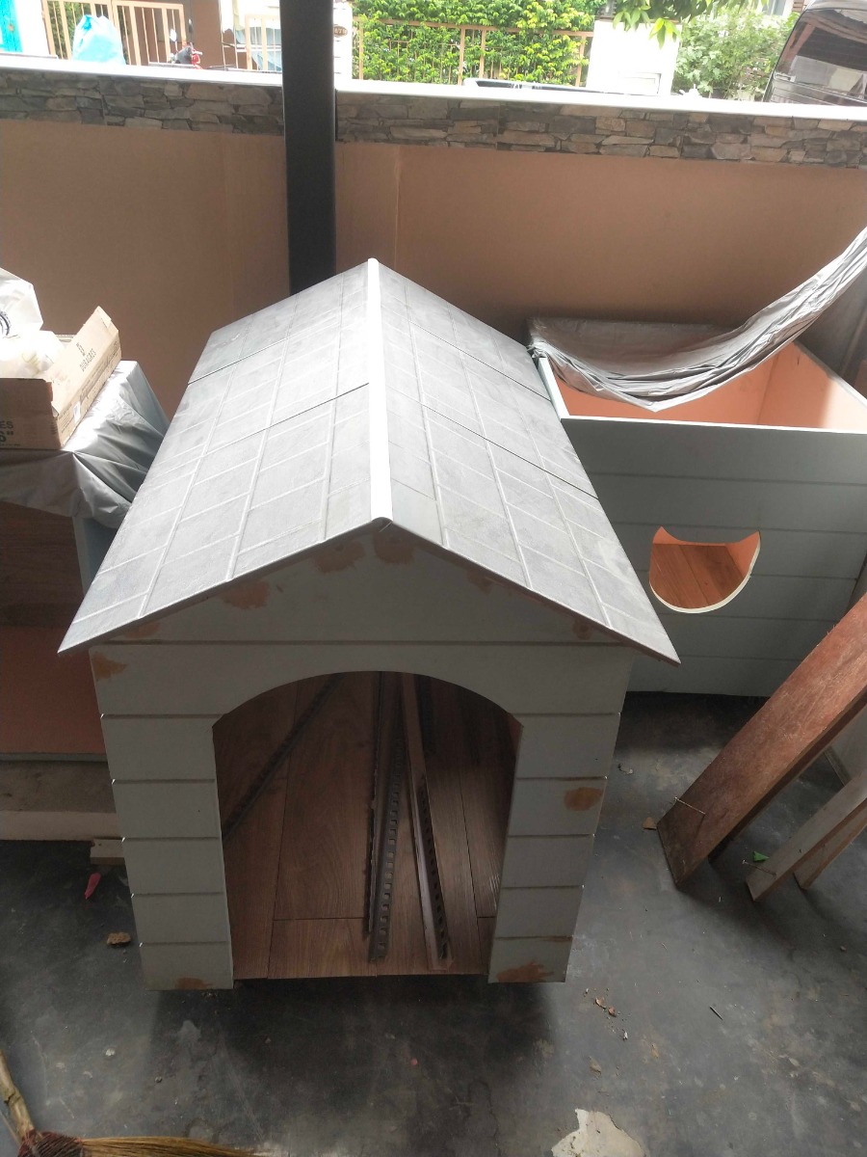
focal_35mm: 30
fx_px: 1002
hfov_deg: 46.8
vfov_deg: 60.0
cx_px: 434
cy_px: 578
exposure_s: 1/149
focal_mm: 3.95
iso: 51
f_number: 1.8
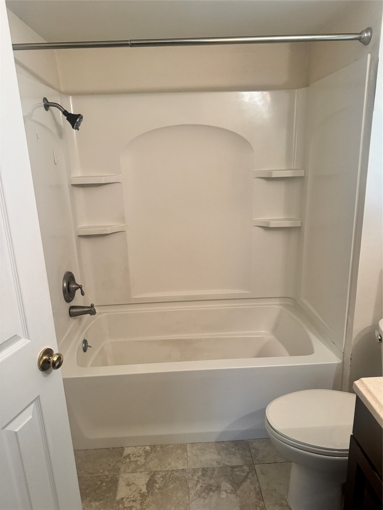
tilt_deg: -15.6
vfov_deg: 71.6
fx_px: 354
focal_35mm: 24
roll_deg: +2.8
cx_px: 192
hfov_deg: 56.8
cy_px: 255
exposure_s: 1/60
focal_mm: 6.76
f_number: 1.78
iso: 320
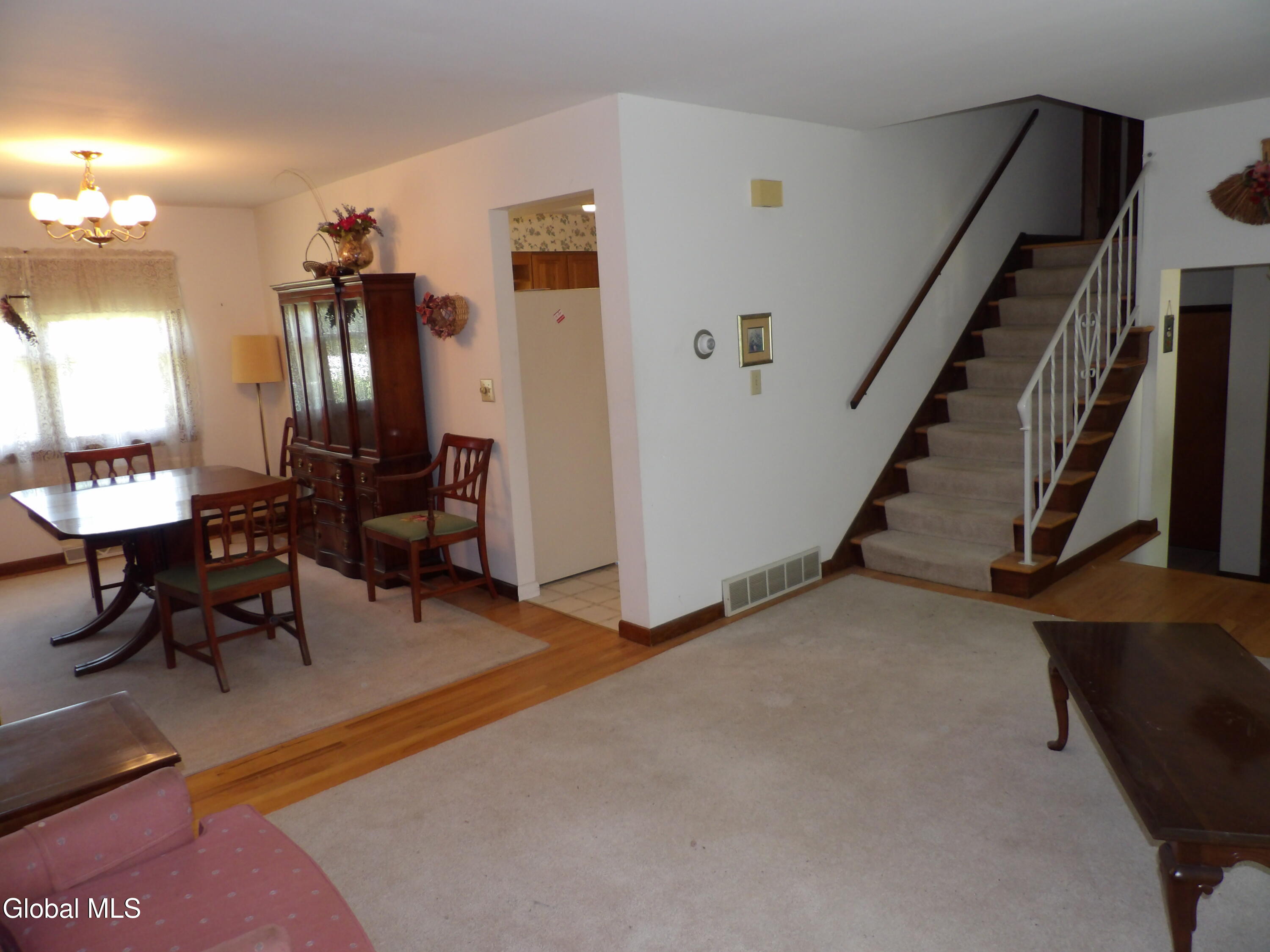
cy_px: 476
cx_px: 635
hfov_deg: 71.6
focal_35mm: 24
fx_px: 881
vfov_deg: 56.8
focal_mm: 4.3
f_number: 2.8
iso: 200
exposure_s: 1/33
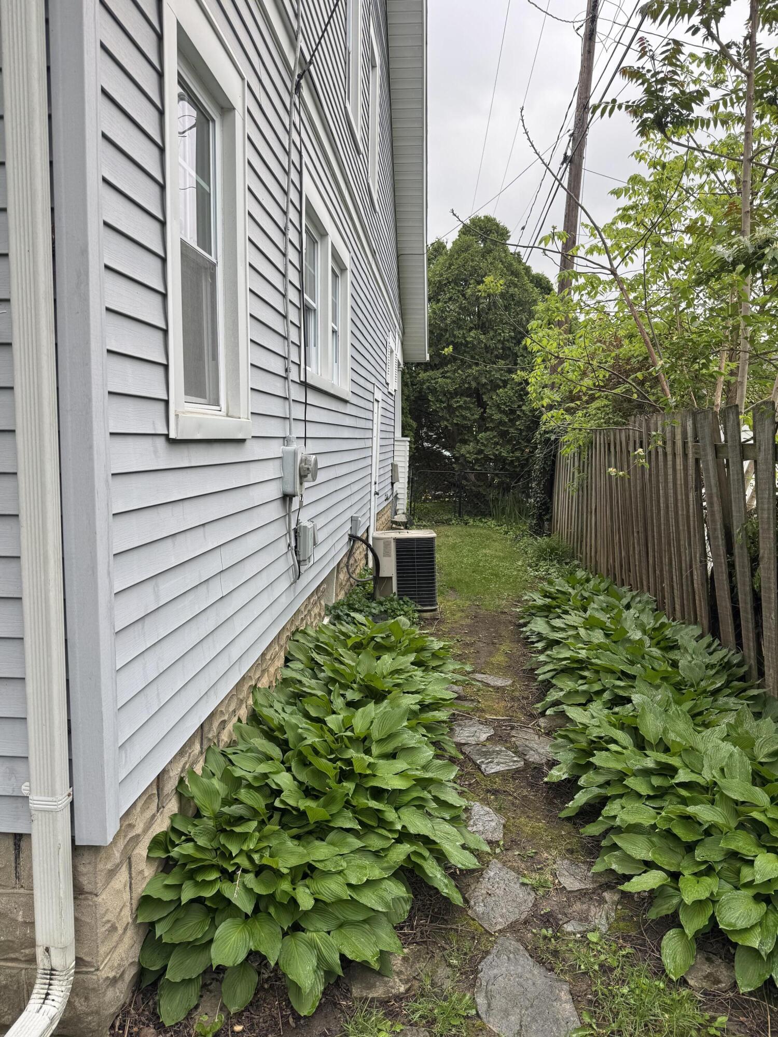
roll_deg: -1.0
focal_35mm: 24
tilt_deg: -6.9
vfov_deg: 71.6
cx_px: 389
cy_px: 518
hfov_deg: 56.8
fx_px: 719
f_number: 1.78
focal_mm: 6.76
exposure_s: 1/433
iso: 80
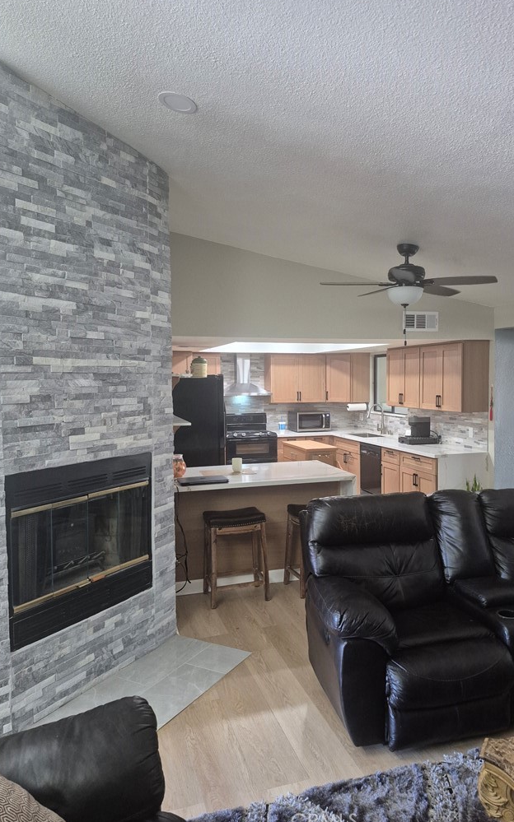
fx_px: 561
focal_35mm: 25
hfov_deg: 49.1
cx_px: 291
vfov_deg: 72.6
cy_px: 411
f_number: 1.8
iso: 640
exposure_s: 1/120
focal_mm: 5.4
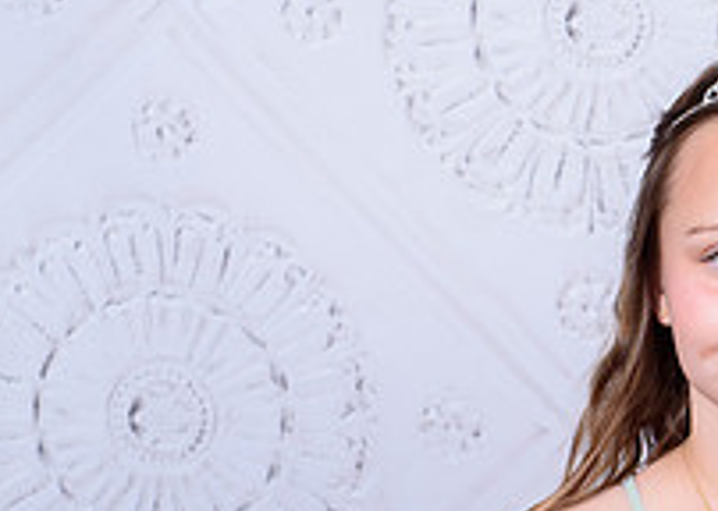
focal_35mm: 178
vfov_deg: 8.1
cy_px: 441
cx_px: 1143
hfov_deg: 10.8
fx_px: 3627
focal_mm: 50
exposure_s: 1/200
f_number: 5.6
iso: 100
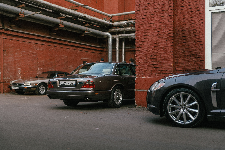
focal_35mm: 46
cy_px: 75
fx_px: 286
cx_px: 112
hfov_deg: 43.0
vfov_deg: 29.4
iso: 100
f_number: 2.8
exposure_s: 1/160
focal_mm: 45
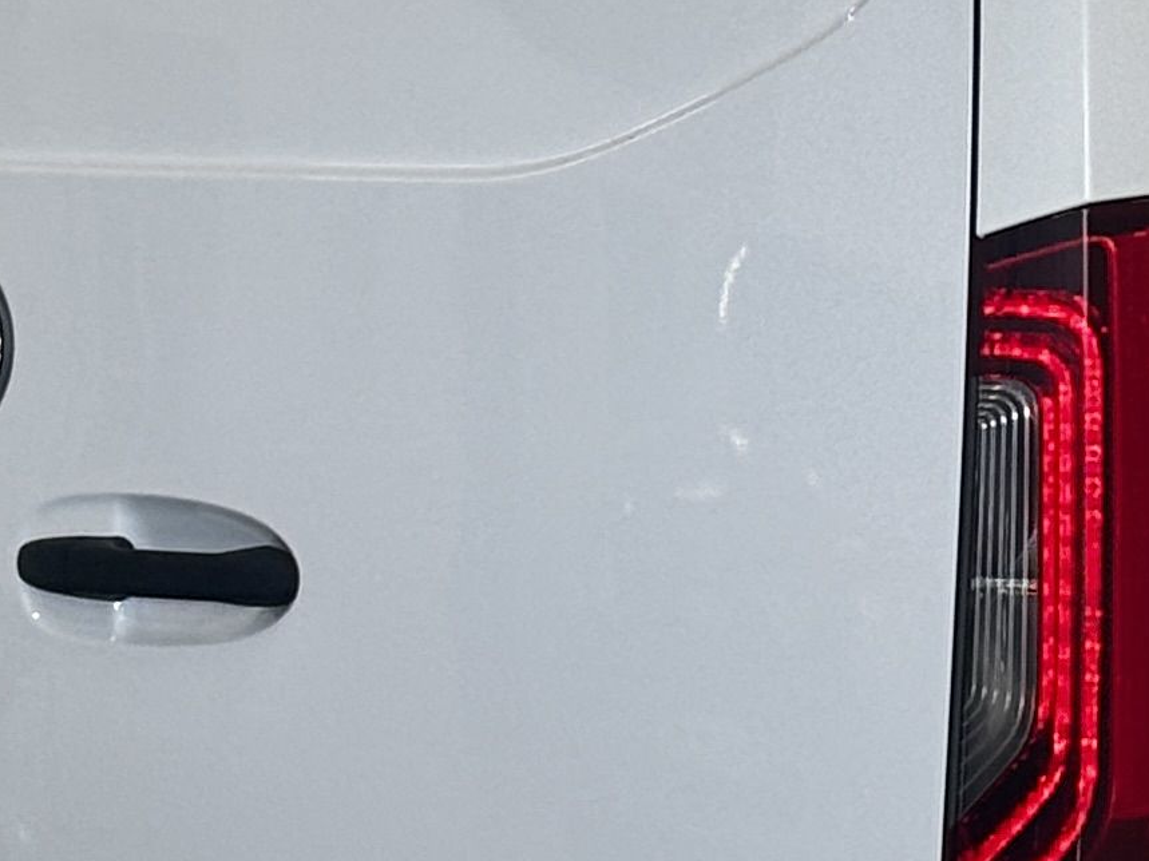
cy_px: 91
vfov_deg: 6.1
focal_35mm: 244
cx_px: 1486
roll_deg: +0.2
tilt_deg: -1.2
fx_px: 8098
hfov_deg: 8.0
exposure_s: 1/100
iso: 32
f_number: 1.6
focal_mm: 5.96
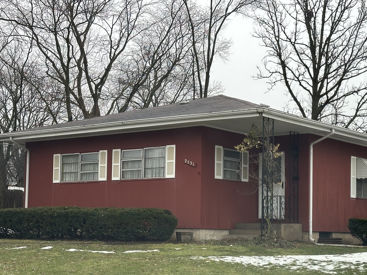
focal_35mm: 64
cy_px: 182
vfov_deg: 22.8
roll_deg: -1.0
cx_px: 211
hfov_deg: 30.2
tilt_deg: +3.6
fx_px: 679
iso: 64
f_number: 1.78
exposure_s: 1/390
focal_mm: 6.86
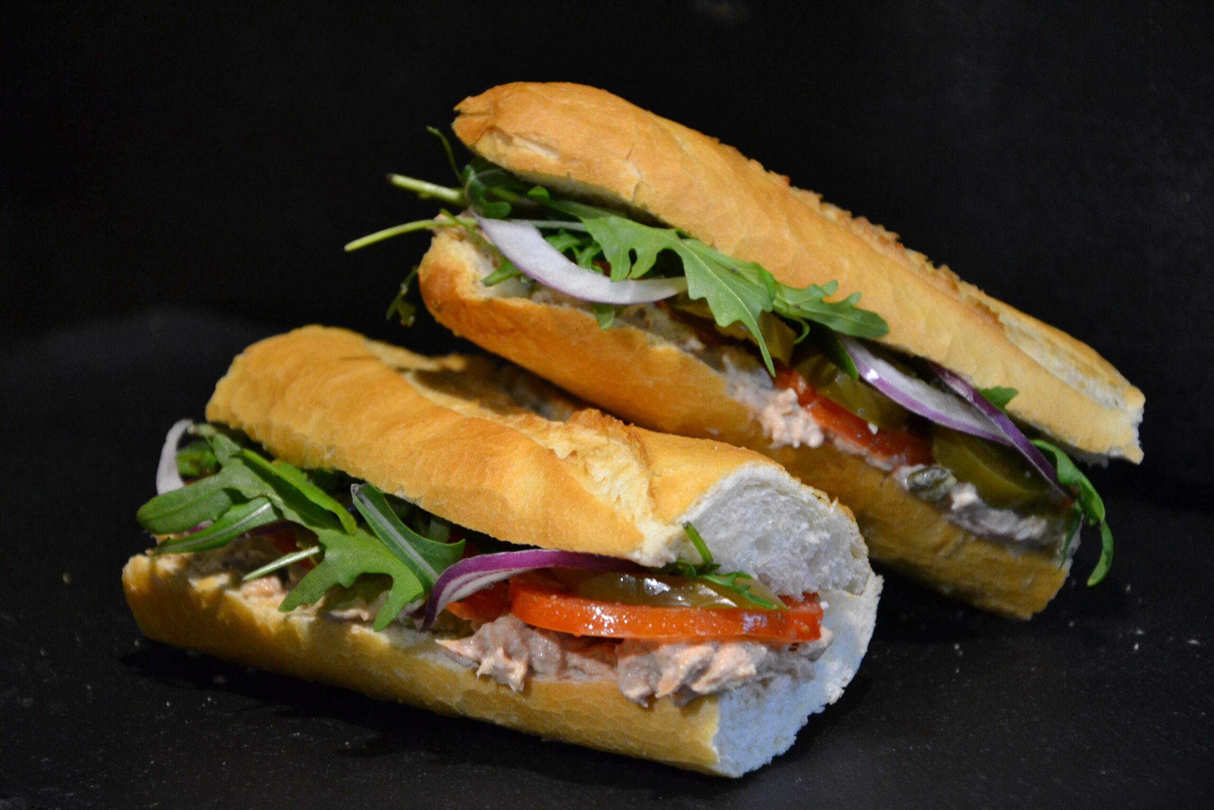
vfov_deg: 10.8
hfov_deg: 16.1
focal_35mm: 128
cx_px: 607
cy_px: 405
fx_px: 4300
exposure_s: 1/60
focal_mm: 85
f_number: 5.6
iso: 1400
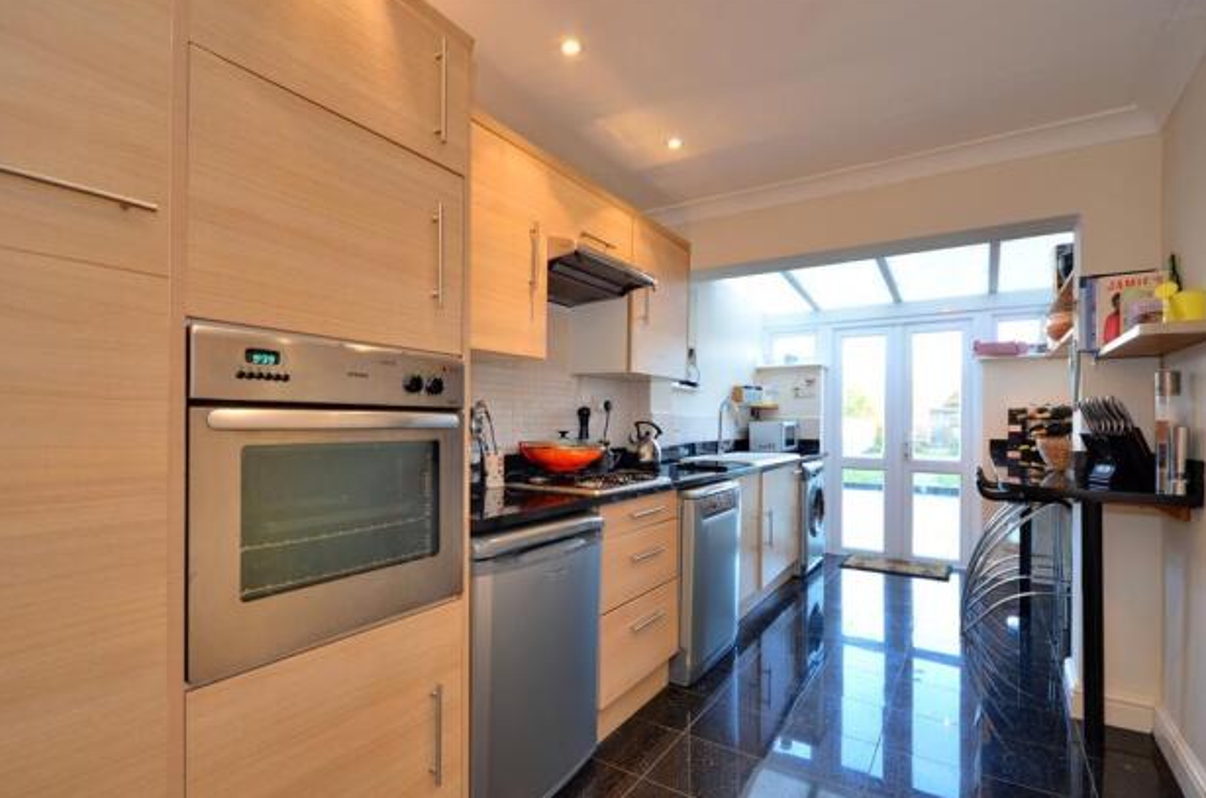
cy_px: 414
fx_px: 535
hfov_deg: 96.9
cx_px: 606
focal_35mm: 16
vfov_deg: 73.4
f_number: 4
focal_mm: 10
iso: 900
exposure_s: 1/60
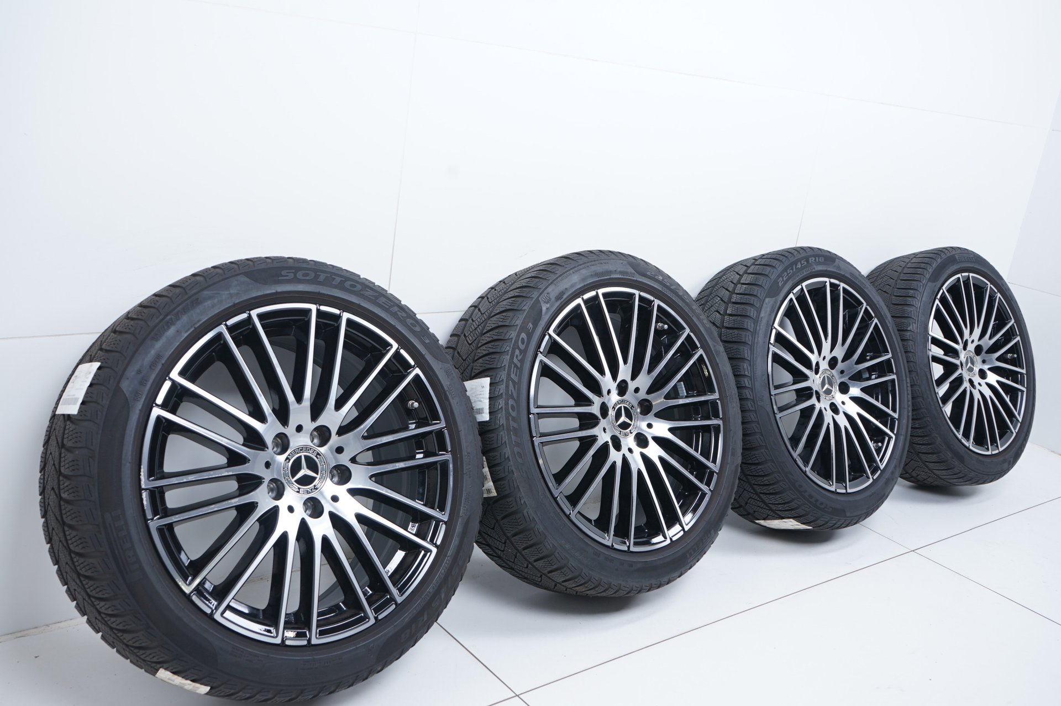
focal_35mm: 33
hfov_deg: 57.3
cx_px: 530
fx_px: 972
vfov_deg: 39.9
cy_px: 353
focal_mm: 33
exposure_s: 1/100
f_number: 7.1
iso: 250
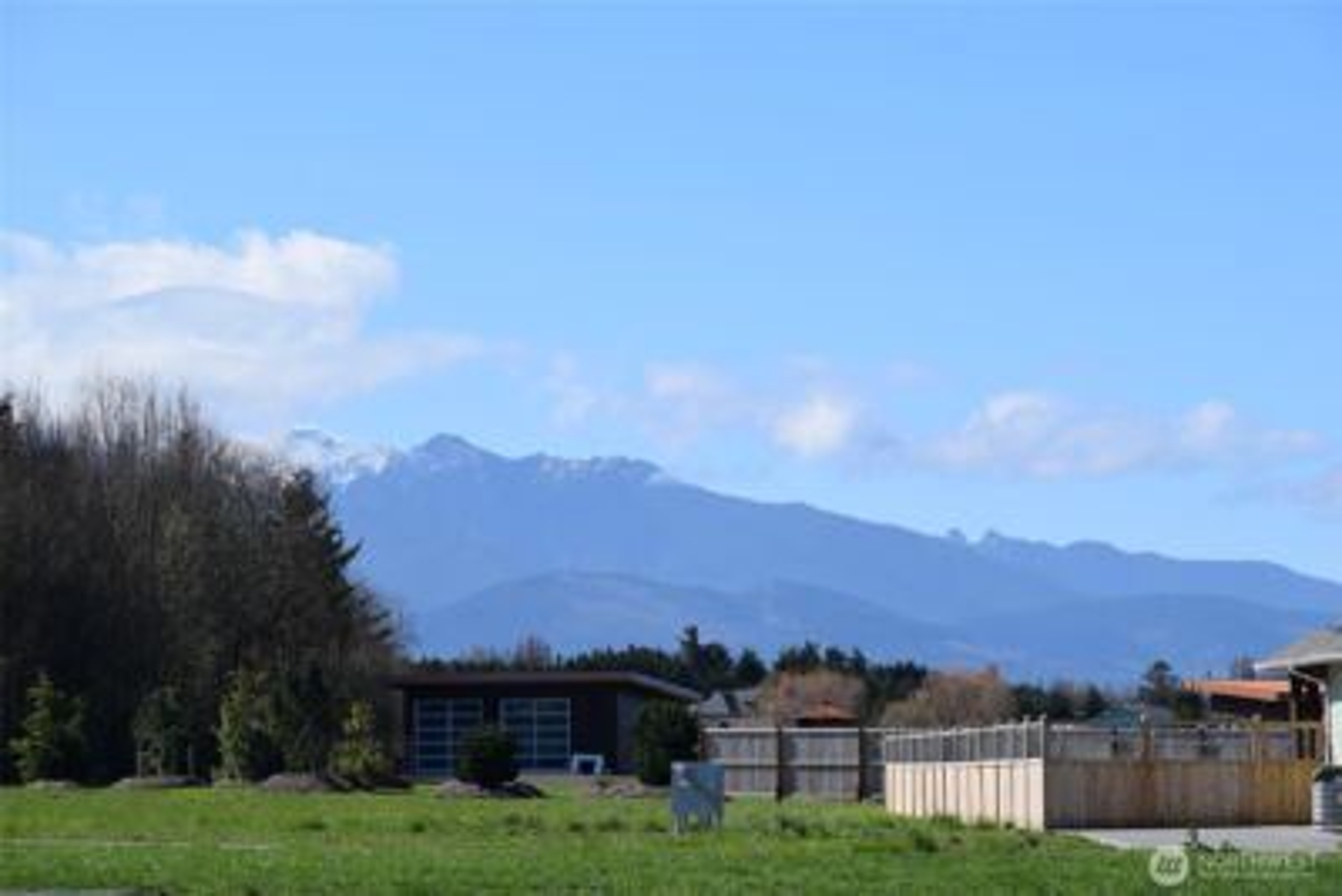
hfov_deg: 16.6
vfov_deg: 11.2
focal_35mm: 123
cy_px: 448
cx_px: 671
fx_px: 4587
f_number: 7.1
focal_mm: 82
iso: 200
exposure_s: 1/800
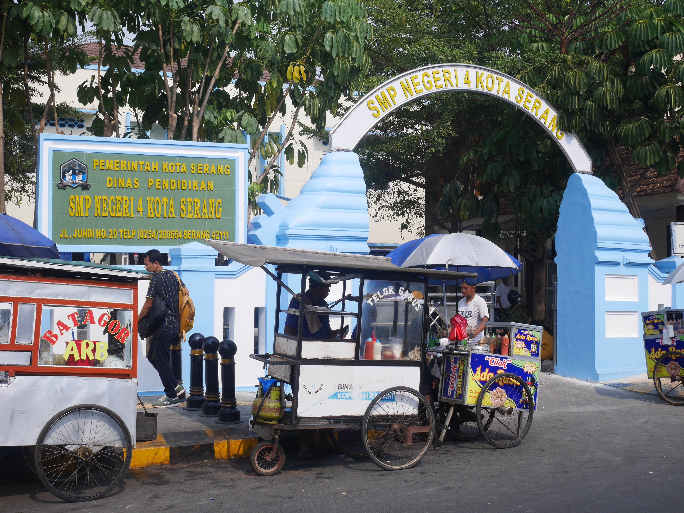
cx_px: 342
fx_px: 909
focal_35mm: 46
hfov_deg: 41.2
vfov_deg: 31.5
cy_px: 256
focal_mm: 23
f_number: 9
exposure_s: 1/400
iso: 200
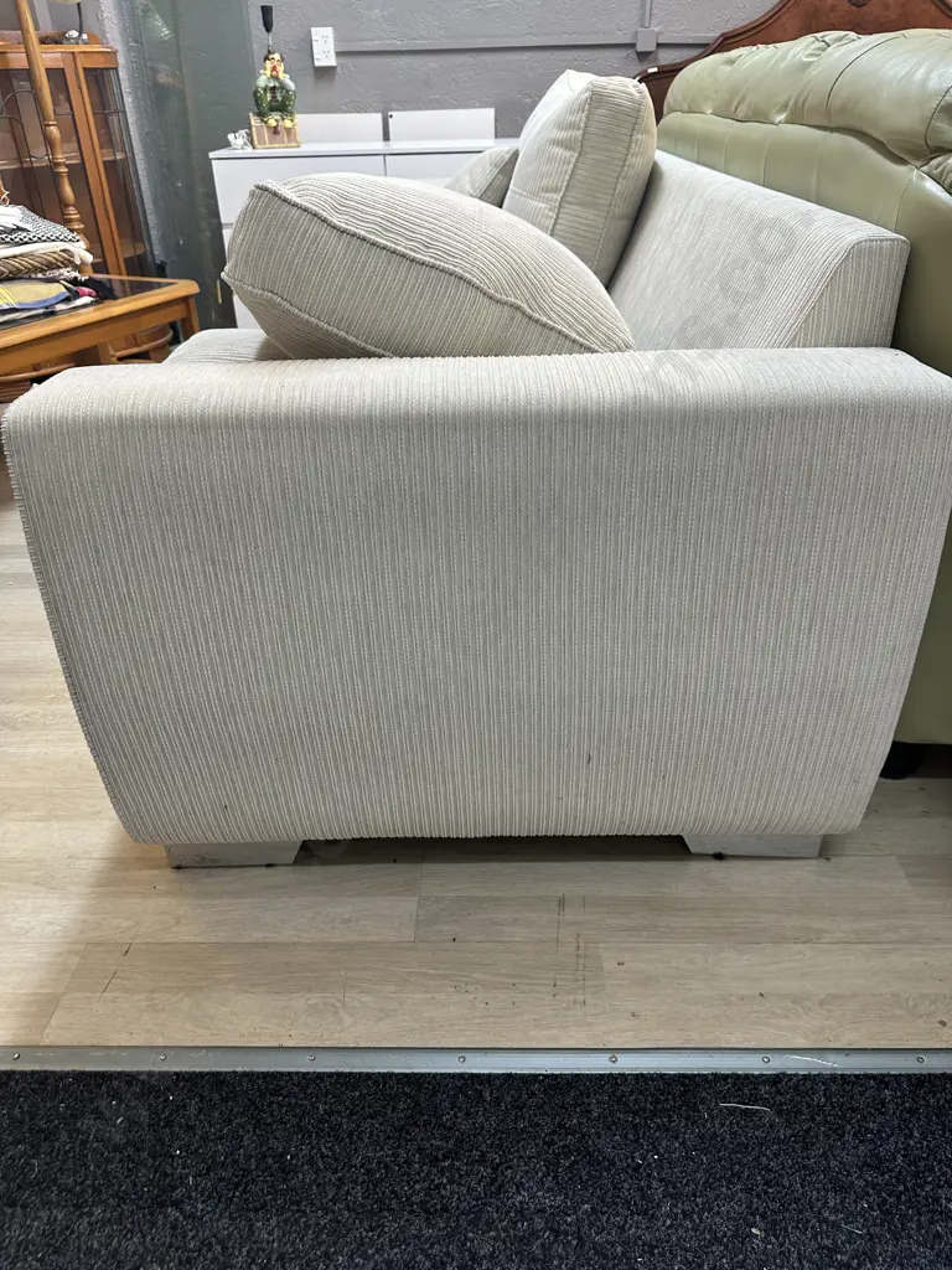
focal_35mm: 24
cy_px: 635
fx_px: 880
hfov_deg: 56.8
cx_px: 476
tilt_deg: -30.6
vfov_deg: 71.6
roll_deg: +2.6
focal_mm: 6.86
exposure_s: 1/50
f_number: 1.78
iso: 125
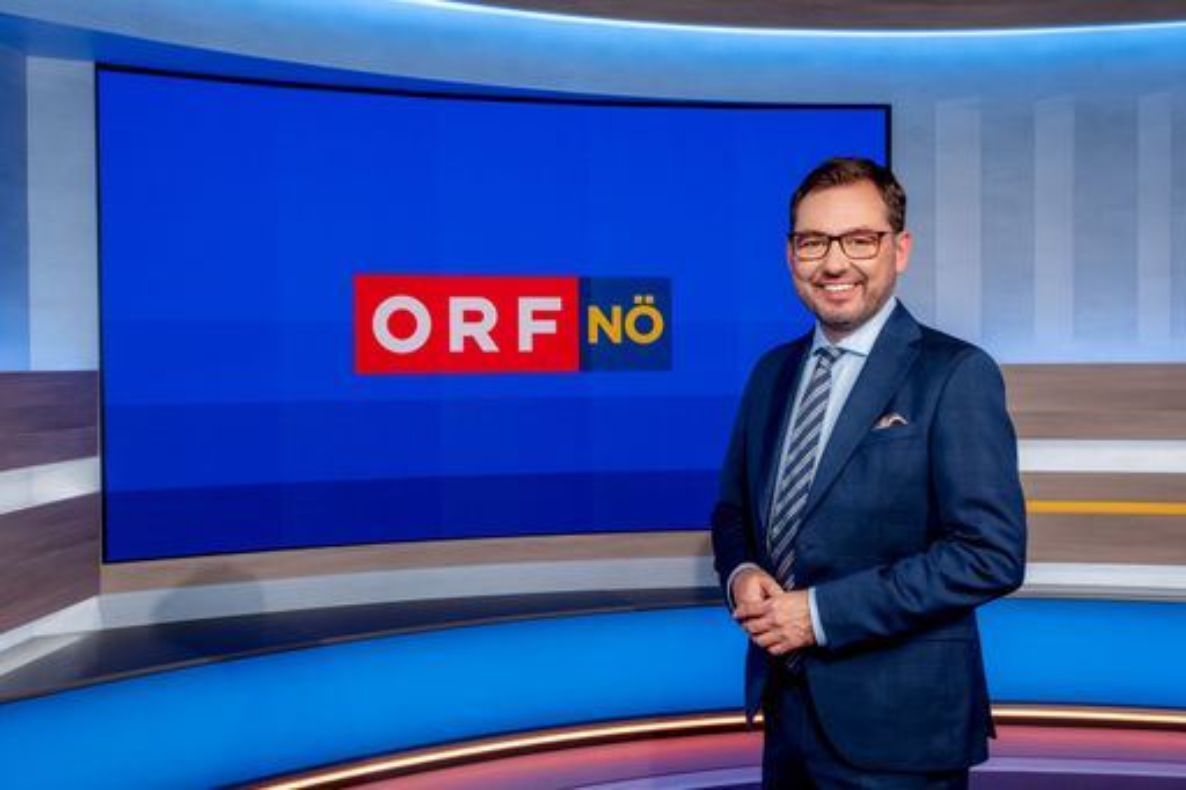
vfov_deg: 36.8
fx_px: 1186
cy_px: 395
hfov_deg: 53.1
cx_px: 593
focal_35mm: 36
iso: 1600
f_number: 6.4
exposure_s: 1/100
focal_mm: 24
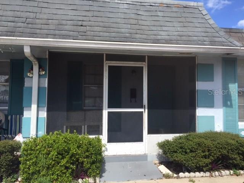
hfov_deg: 61.7
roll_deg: -1.8
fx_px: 204
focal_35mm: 29
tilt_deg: +3.1
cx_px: 122
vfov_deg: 48.2
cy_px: 92
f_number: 2.2
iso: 32
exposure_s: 1/1522
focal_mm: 4.15
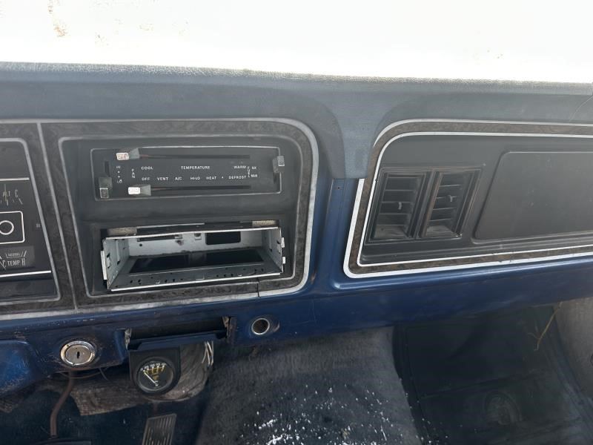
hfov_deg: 71.6
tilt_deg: -23.7
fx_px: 411
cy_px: 222
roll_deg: -3.2
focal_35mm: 24
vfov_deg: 56.8
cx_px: 296
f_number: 1.78
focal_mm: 6.86
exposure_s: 1/121
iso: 50
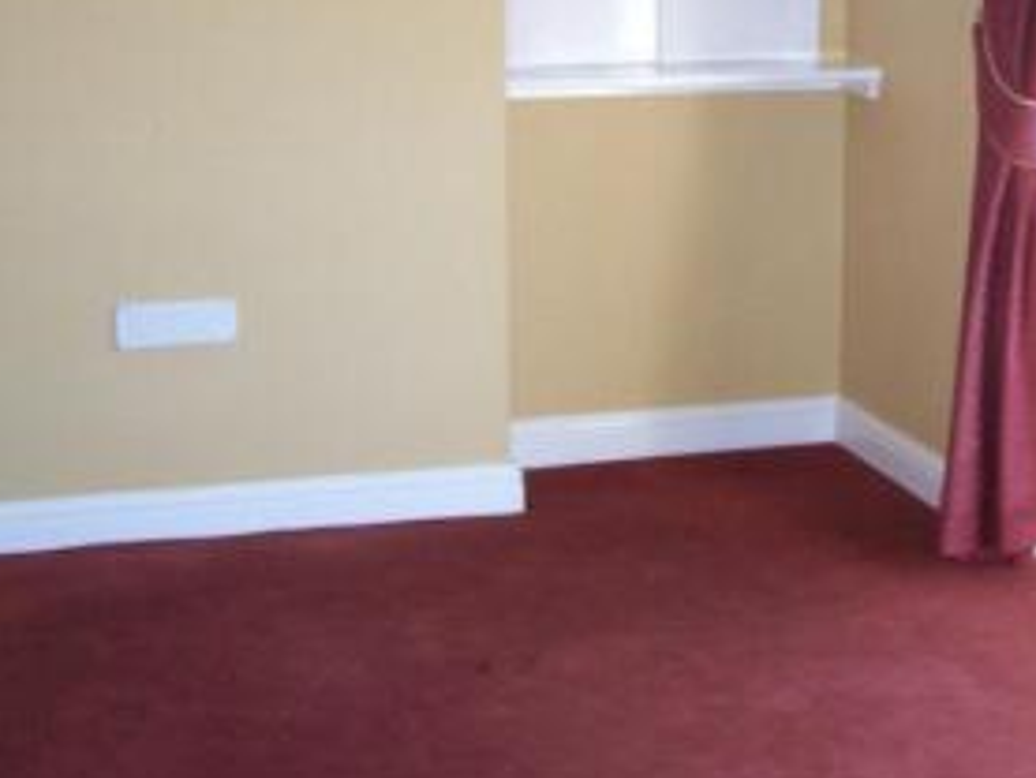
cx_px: 967
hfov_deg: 23.6
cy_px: 181
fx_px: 2395
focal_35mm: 80
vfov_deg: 18.3
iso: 140
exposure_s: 1/60
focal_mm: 6.3
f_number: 2.8
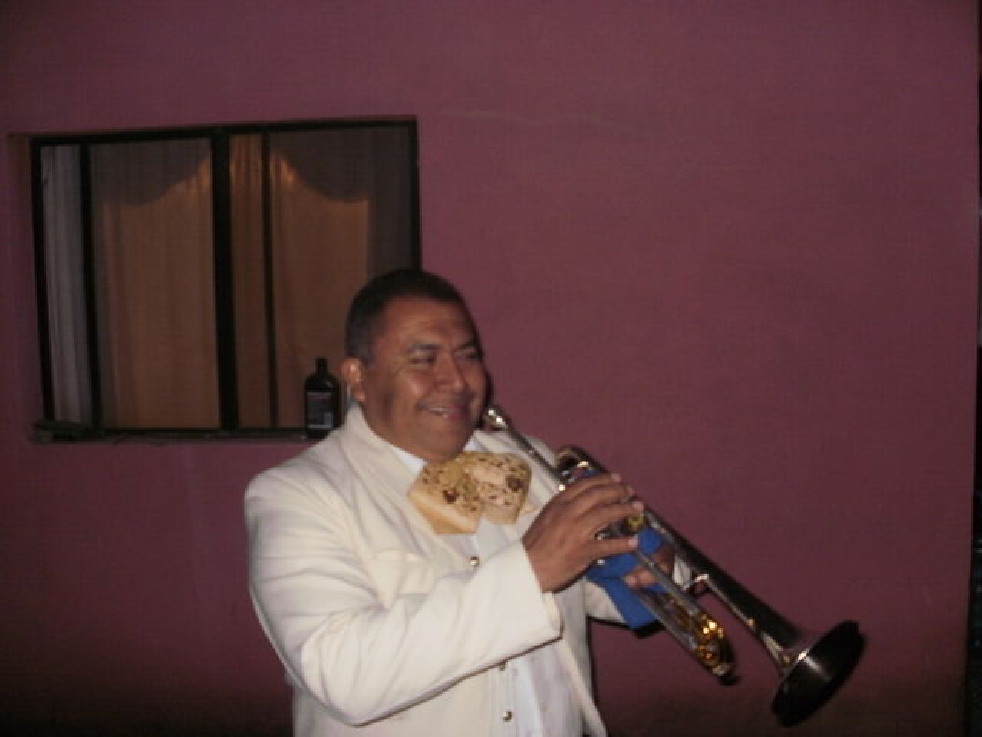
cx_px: 491
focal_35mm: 36
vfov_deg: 39.7
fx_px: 1021
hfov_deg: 51.4
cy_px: 368
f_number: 3.5
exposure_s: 1/30
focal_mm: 6.3
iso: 125
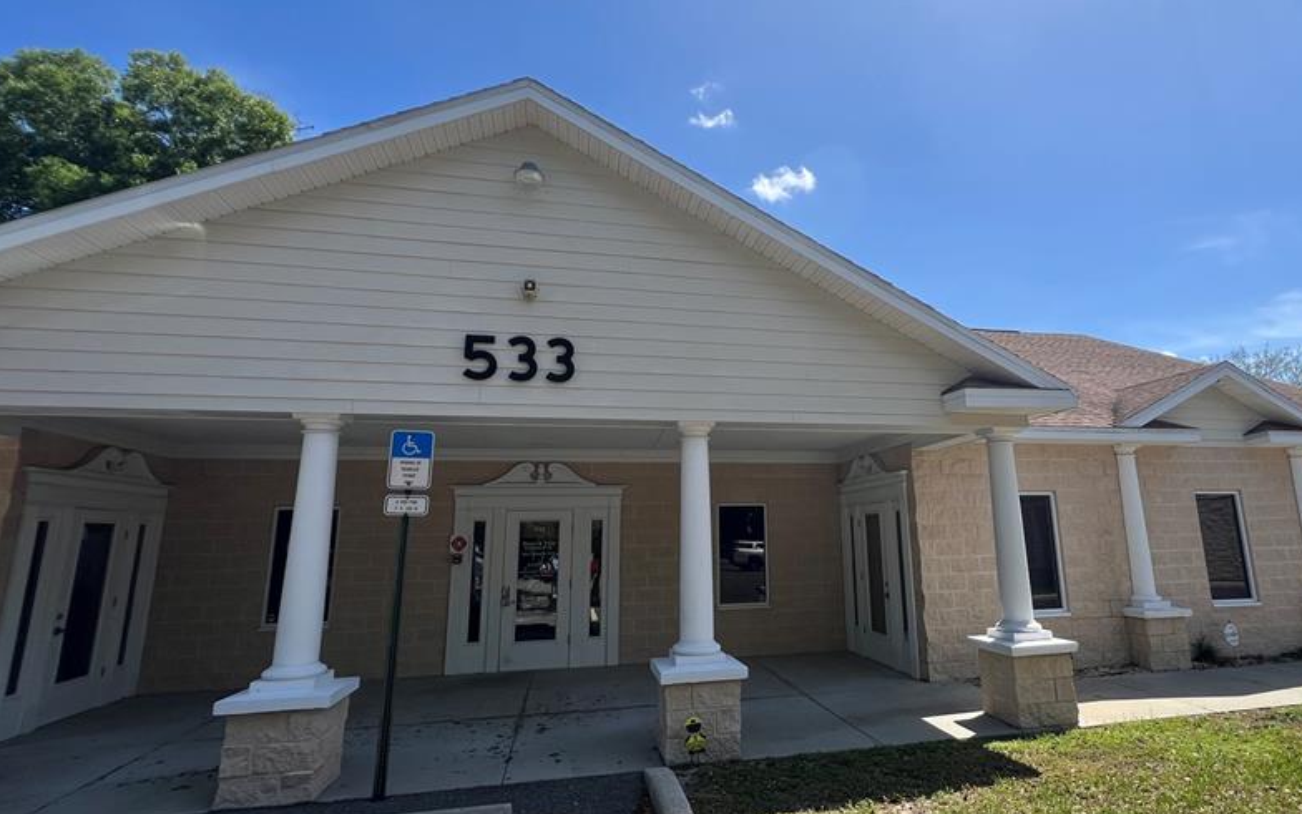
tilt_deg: +11.3
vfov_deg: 65.0
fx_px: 639
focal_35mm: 18
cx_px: 739
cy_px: 394
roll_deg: +1.3
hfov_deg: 90.6
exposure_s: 1/1054
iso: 32
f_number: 1.8
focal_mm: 1.57
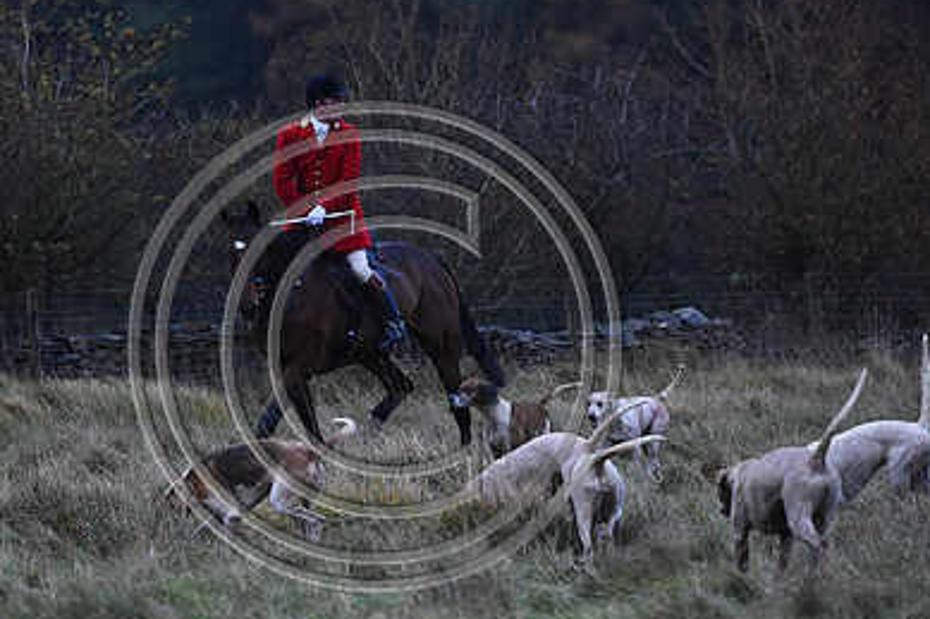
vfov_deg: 5.0
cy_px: 313
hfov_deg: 7.5
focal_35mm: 276
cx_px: 349
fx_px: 7127
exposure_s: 1/800
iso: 3200
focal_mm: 185
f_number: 4
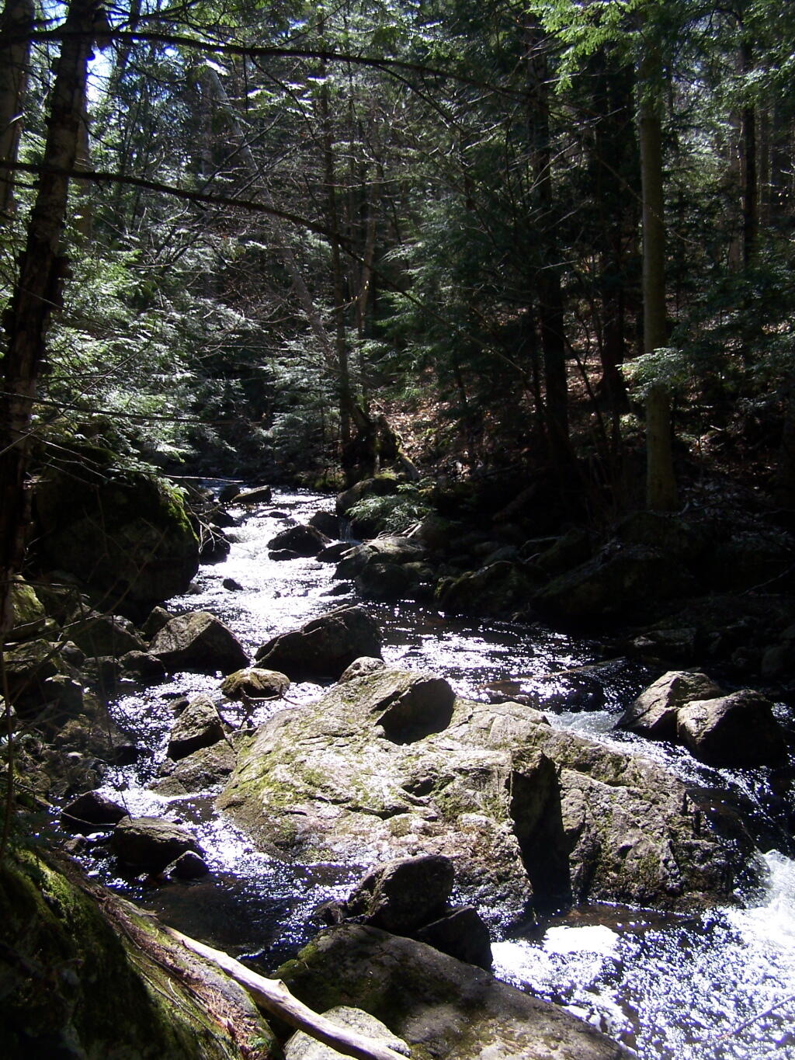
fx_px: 1163
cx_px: 398
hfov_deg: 37.7
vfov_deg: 49.0
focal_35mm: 38
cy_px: 530
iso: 80
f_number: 2.8
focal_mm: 6.3
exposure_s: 1/320
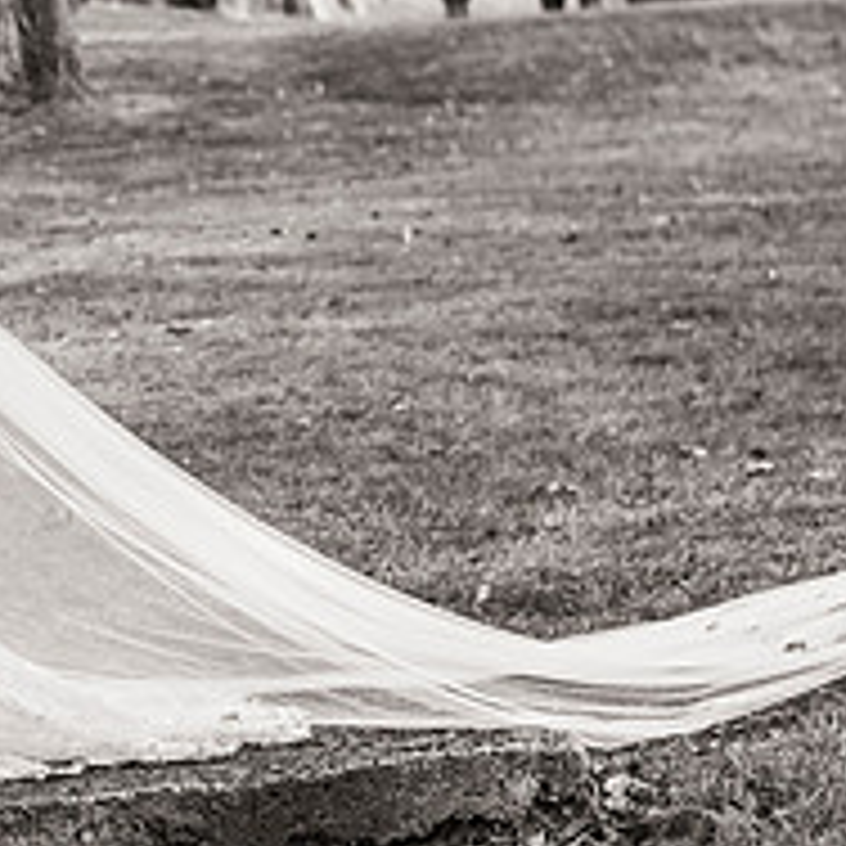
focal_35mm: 131
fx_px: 3622
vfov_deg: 13.2
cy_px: 144
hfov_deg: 13.0
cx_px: -140
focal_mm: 50
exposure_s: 1/5000
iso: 400
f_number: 2.8
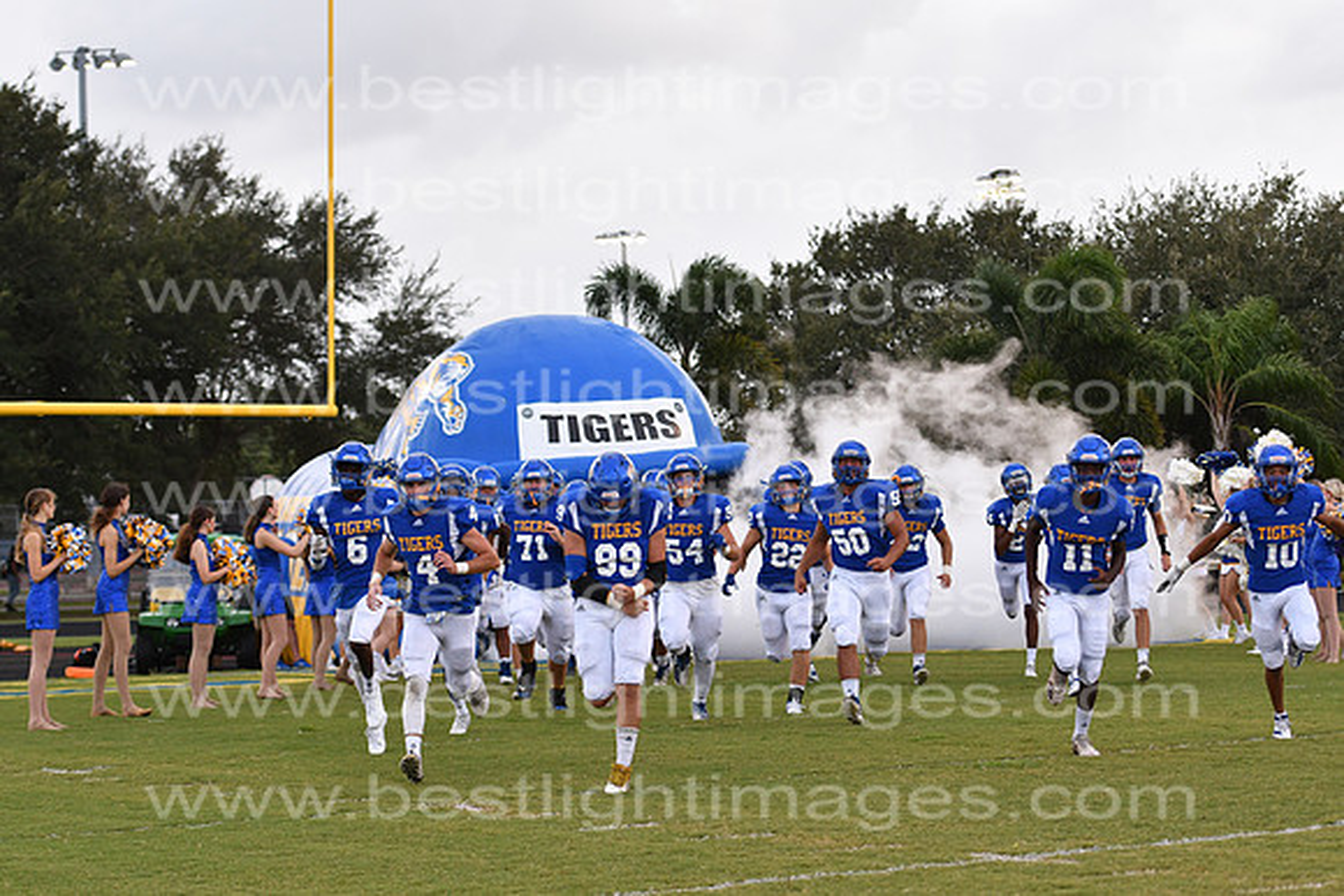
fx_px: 3921
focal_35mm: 105
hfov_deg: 19.5
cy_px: 448
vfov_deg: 13.0
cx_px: 672
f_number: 3.2
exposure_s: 1/1250
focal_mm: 70
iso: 800
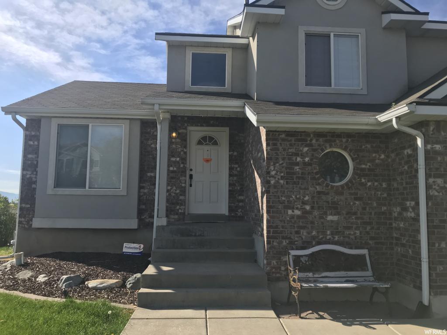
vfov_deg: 49.7
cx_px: 224
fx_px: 362
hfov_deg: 63.4
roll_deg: -0.7
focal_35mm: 28
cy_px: 168
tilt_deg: +7.5
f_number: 1.8
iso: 20
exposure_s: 1/1546
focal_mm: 3.99
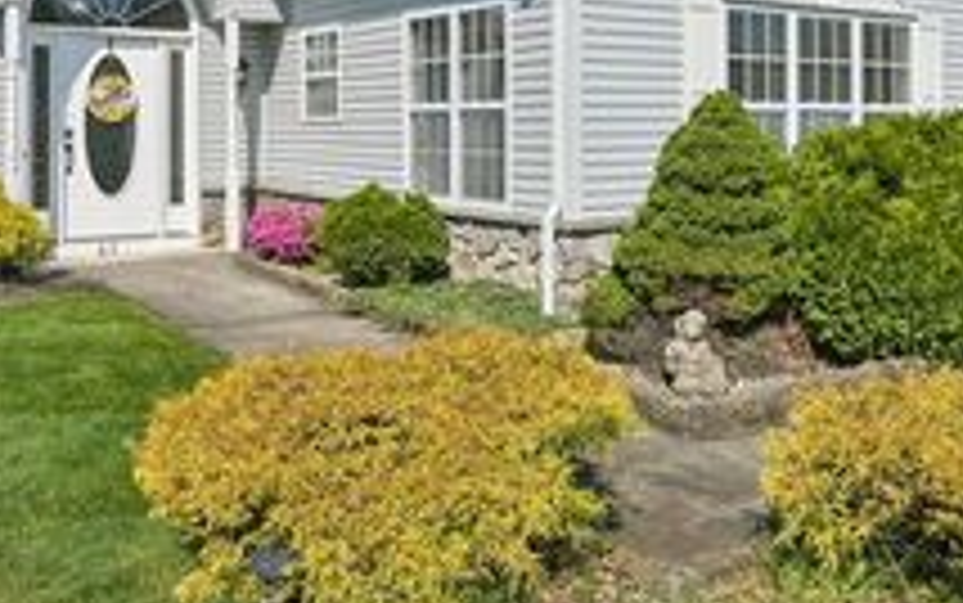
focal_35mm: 39
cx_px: 585
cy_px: 88
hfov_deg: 49.8
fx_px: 1029
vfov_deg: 31.5
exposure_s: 1/1250
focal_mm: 16.5
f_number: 11
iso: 400
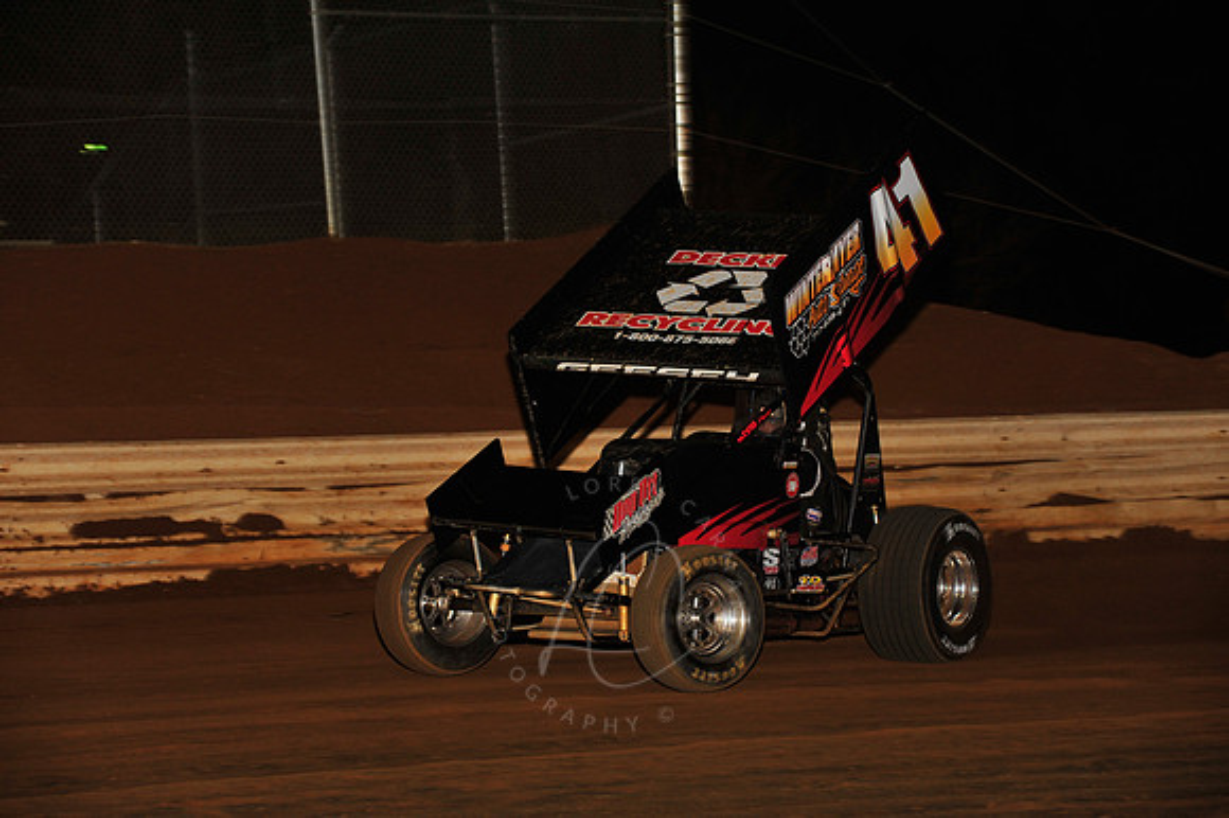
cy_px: 409
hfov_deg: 14.2
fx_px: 4947
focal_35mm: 145
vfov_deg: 9.5
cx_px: 614
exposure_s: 1/250
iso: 800
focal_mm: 145
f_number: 7.1
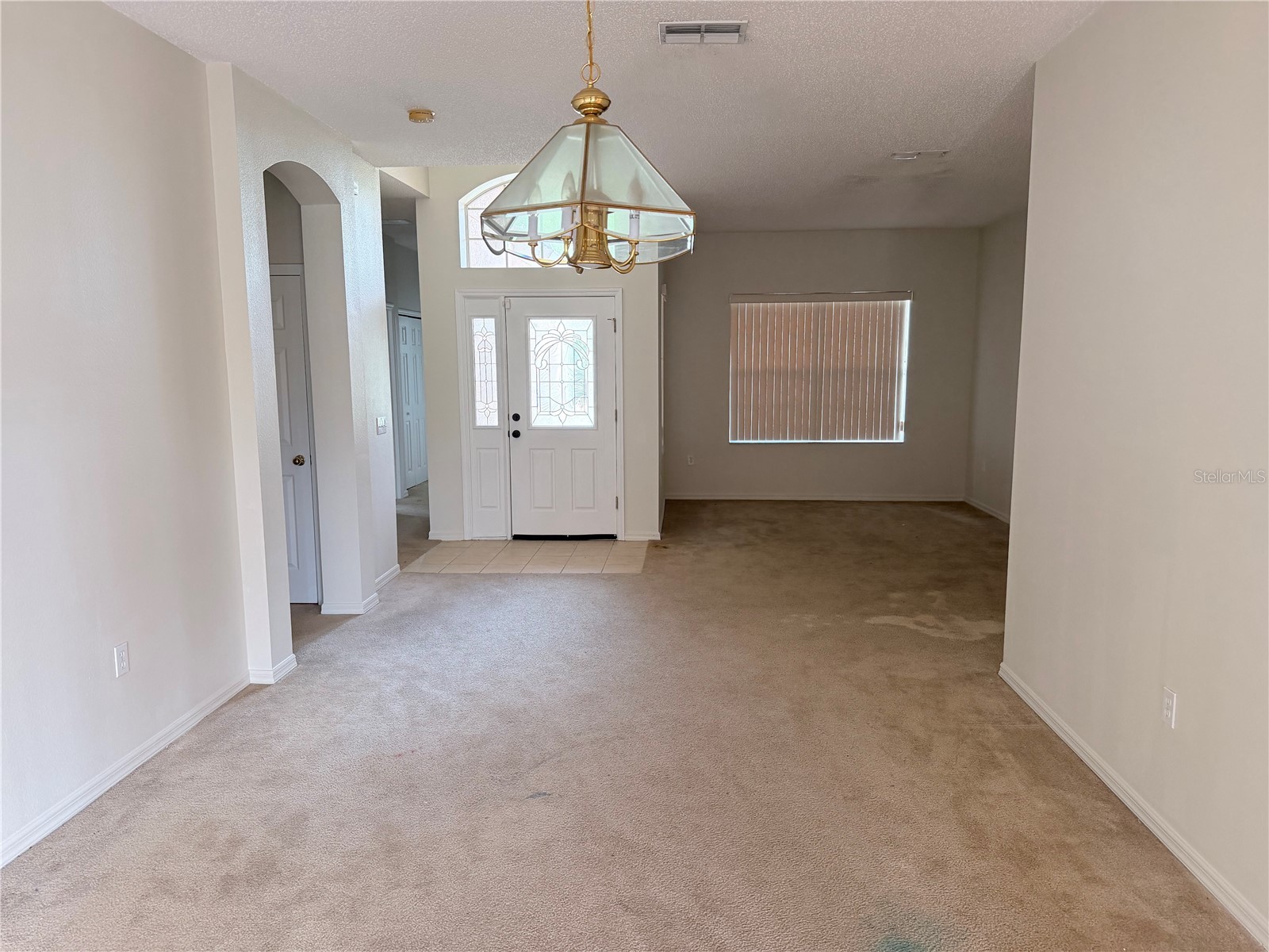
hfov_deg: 71.6
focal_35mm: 24
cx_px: 634
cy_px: 476
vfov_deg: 56.8
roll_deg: +0.6
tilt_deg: -8.0
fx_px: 880
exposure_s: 1/60
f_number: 1.78
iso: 200
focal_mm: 6.76
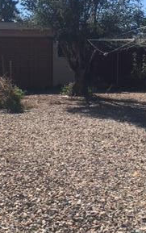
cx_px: 27
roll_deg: +0.0
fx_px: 432
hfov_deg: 19.0
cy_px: 86
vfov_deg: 30.1
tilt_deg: -2.1
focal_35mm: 68
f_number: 2.2
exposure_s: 1/1637
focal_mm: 4.15
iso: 25
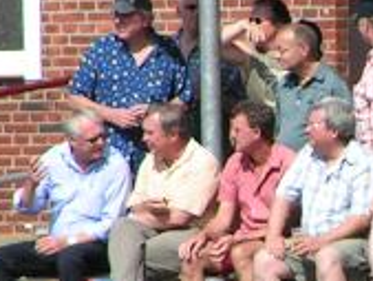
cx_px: 426
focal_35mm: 1800
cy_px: 164
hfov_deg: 1.1
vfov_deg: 0.8
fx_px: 19409
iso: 50
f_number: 5
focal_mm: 58
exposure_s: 1/500
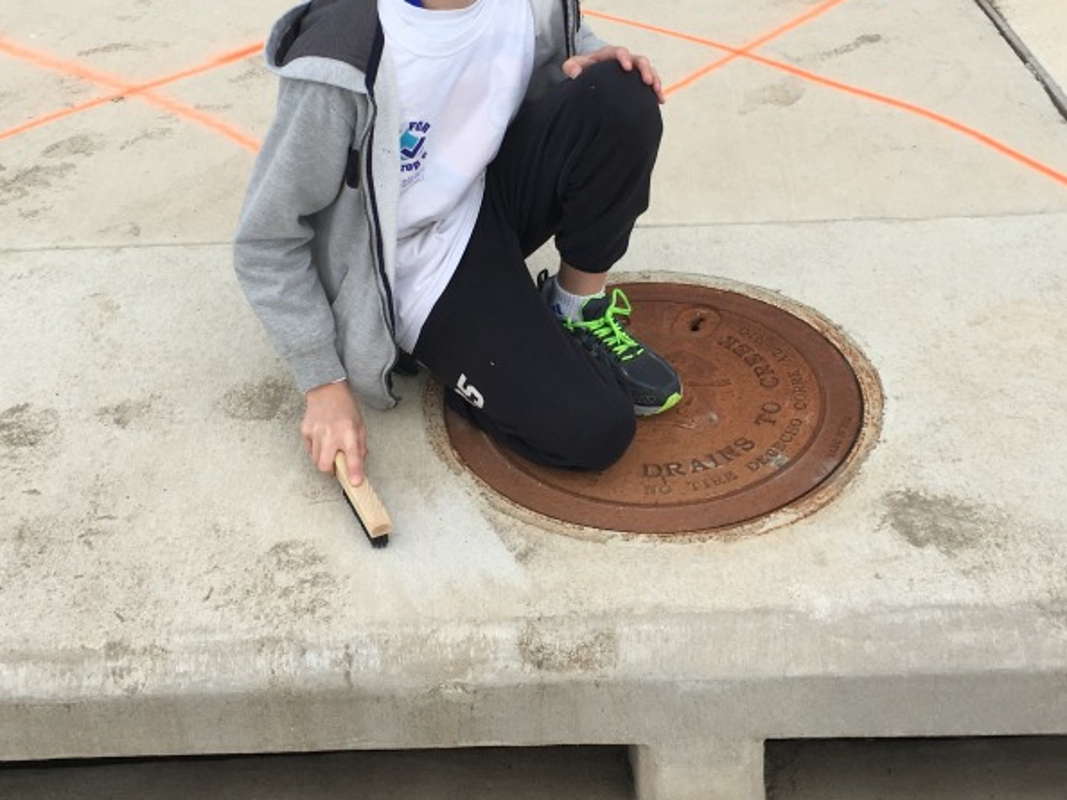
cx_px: 542
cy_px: 270
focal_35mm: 50
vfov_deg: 28.9
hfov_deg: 38.2
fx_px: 1541
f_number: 2.2
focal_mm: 4.15
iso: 25
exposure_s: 1/938
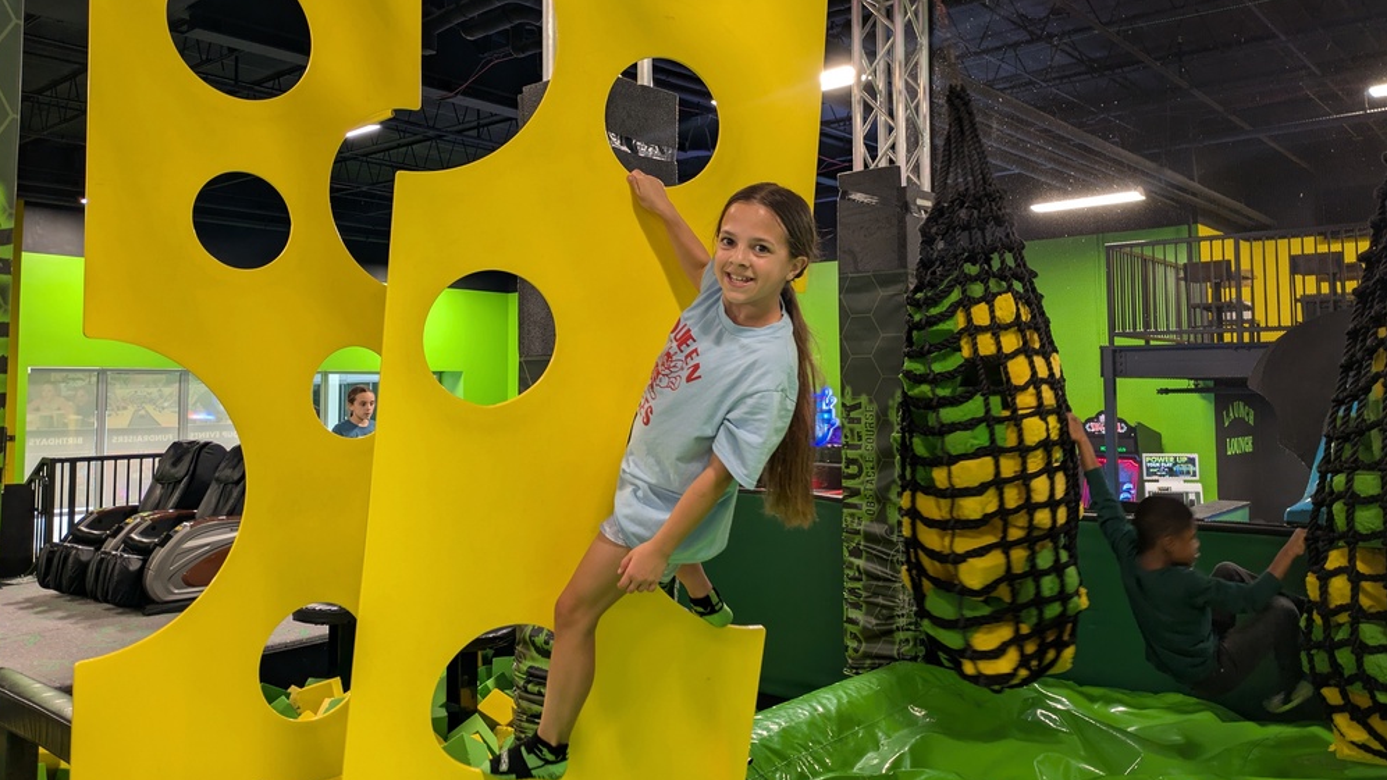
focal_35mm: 28
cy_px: 330
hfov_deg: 67.9
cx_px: 697
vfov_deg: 41.4
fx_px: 1030
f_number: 1.89
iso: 212
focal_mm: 5.43
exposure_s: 1/40
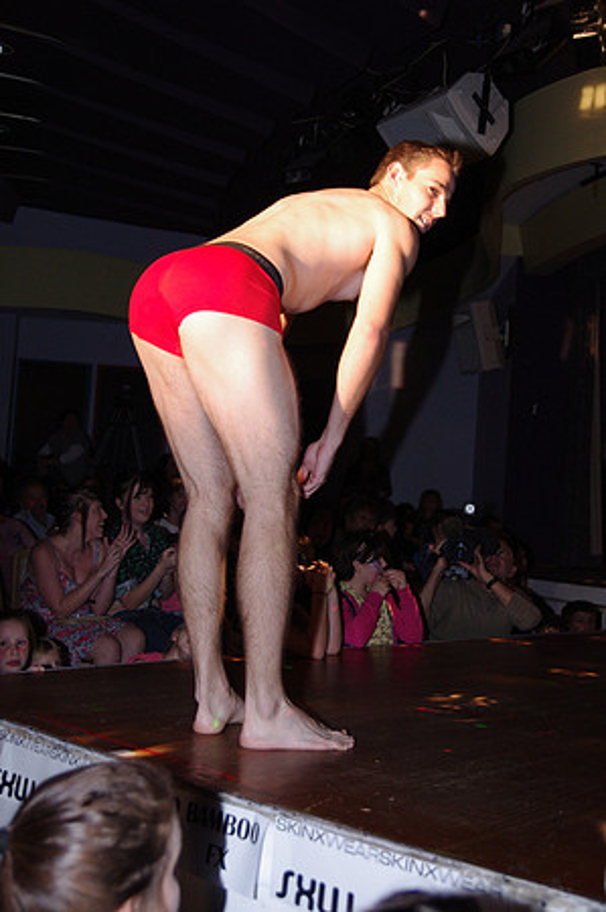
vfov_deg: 46.4
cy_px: 456
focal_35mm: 42
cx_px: 303
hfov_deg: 31.8
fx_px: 1063
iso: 1250
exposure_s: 1/180
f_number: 2.8
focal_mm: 28.13
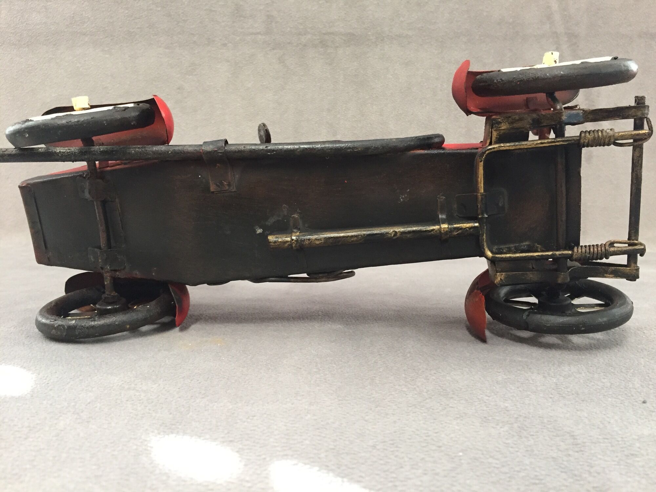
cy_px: 246
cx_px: 328
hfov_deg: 61.7
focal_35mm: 29
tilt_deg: -6.5
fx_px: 550
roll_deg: -1.3
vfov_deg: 48.2
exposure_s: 1/33
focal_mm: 4.15
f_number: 2.2
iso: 250
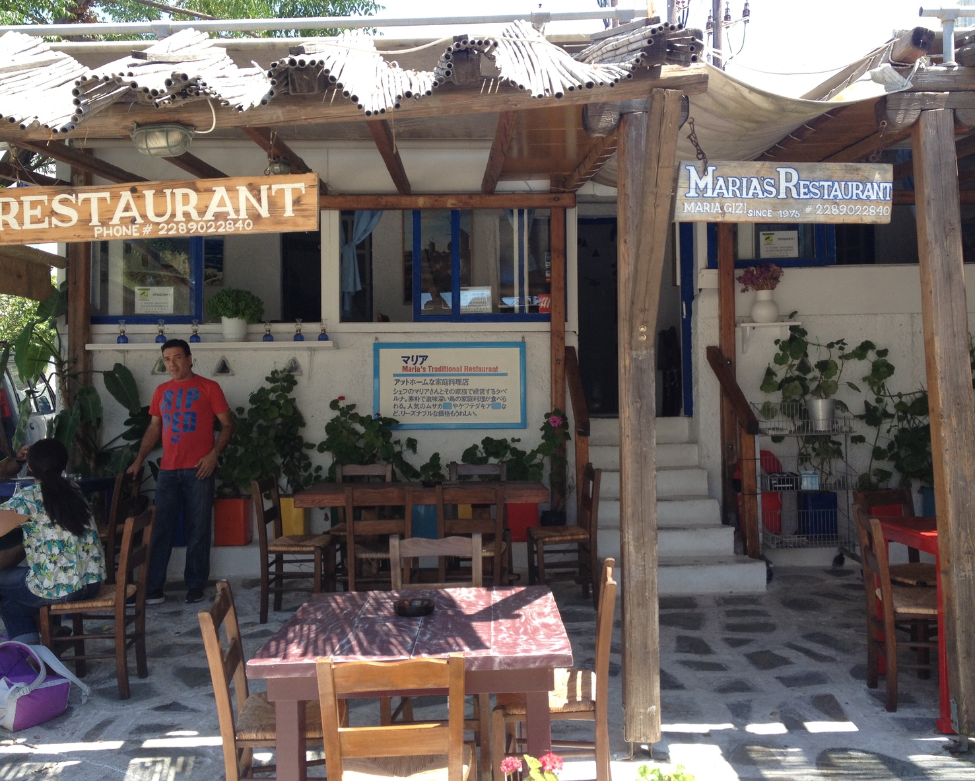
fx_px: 1068
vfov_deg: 40.1
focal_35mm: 37
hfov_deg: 49.1
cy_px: 388
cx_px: 495
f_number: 2.4
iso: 50
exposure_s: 1/351
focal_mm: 4.28
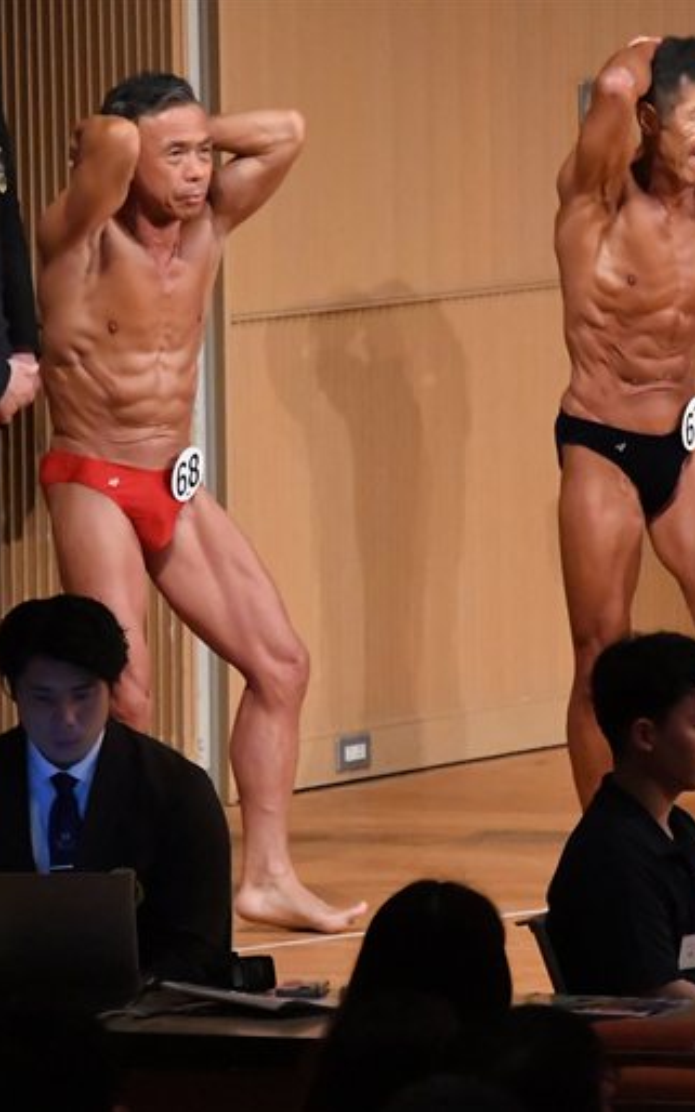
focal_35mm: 415
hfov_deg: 3.2
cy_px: 556
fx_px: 12584
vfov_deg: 5.1
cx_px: 560
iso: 10000
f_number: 5.6
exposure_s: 1/400
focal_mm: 180
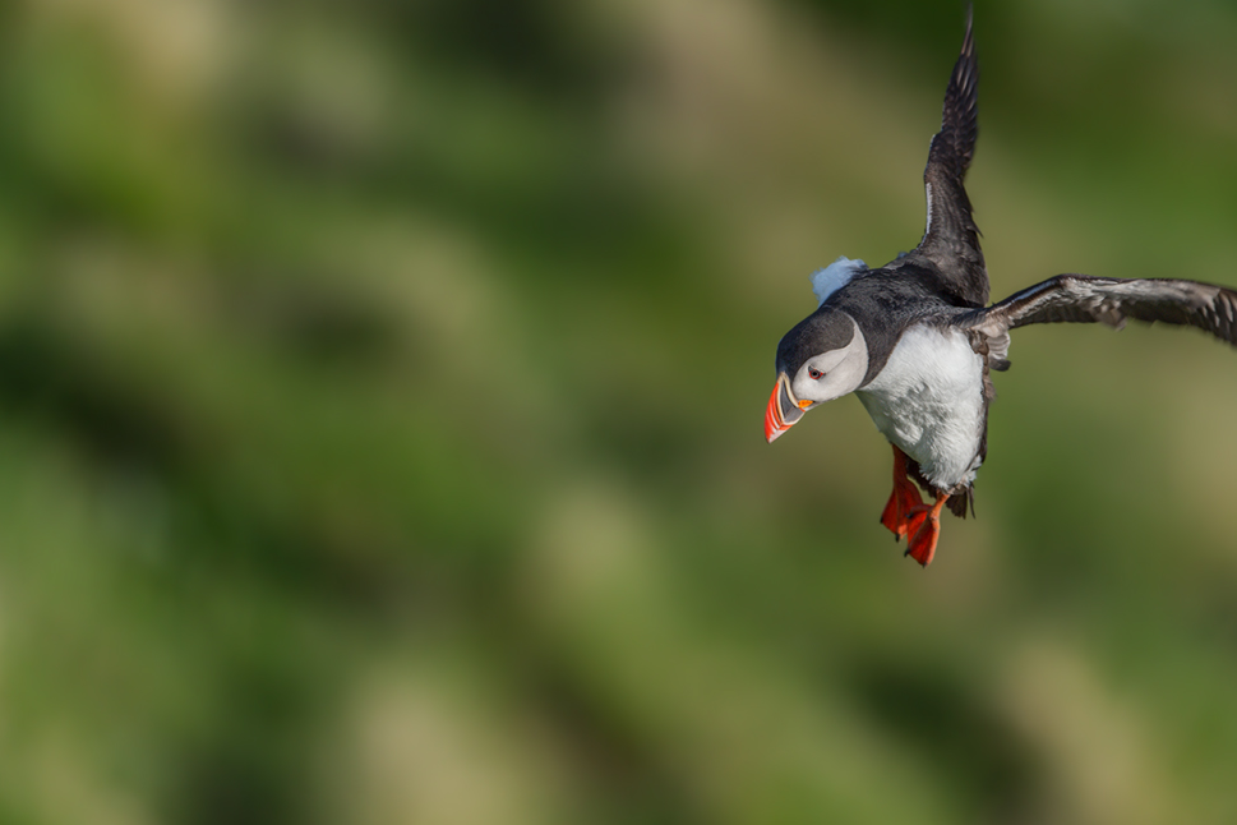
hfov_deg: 3.3
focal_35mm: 619
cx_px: 714
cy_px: 461
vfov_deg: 2.2
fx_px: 21268
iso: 200
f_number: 4
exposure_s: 1/2000
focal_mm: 500
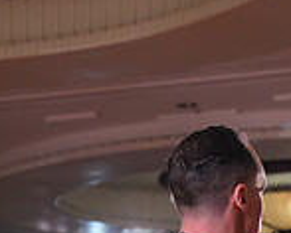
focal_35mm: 189
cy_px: 549
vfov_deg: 7.7
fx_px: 1630
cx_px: 314
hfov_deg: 10.1
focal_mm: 51
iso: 1250
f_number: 4
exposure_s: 1/500
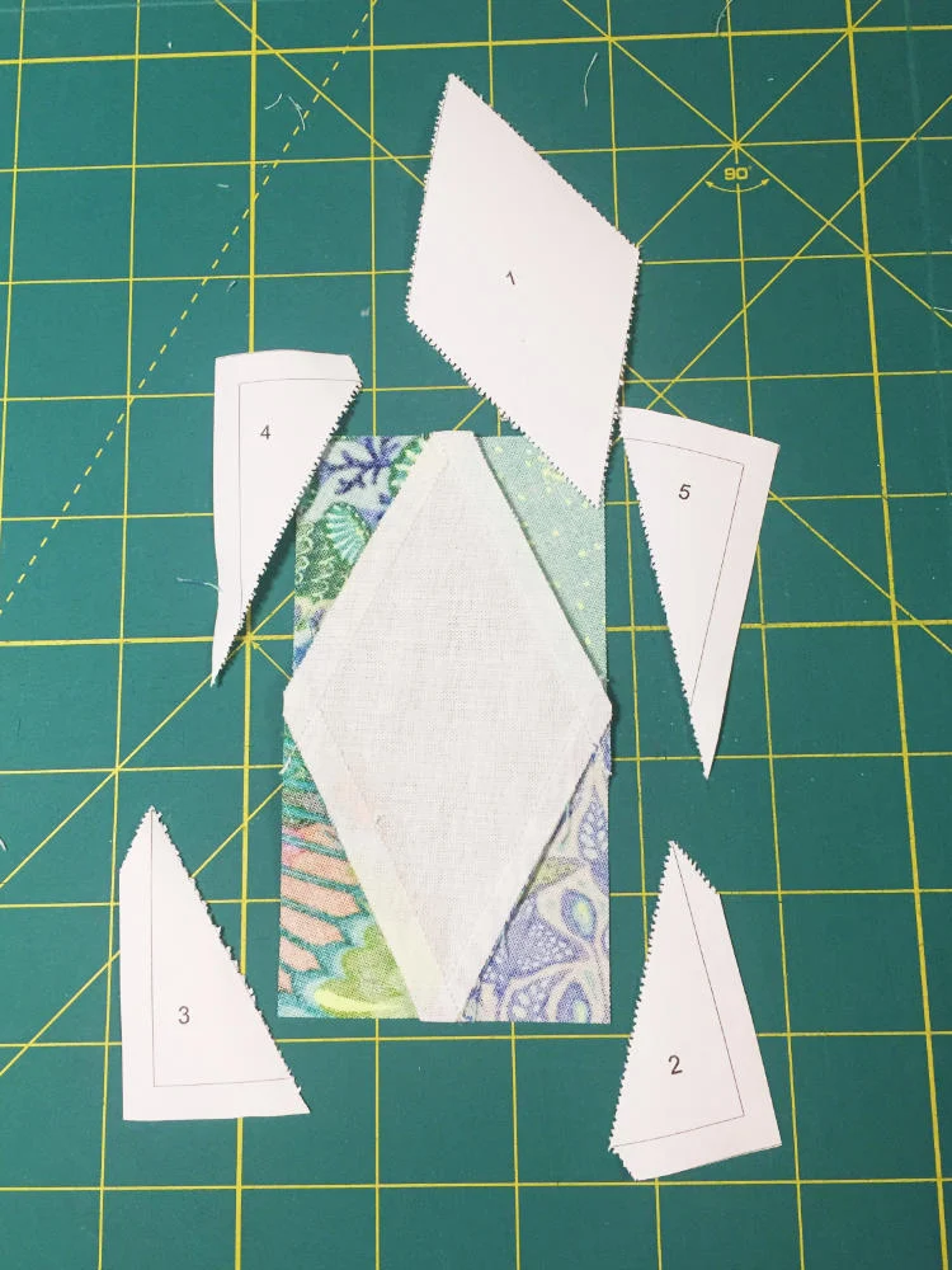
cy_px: 635
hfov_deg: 48.2
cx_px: 476
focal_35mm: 29
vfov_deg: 61.7
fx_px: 1063
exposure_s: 1/33
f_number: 2.2
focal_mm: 4.2
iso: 64
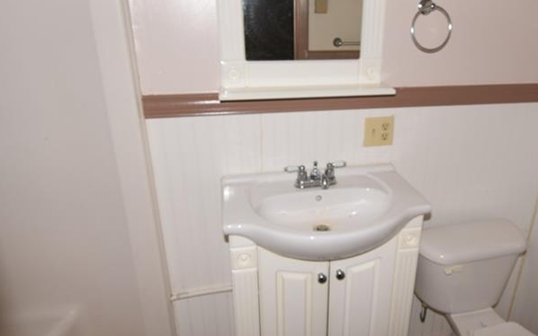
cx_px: 316
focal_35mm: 26
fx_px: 381
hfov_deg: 69.9
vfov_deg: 47.6
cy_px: 164
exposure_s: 1/80
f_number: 4.5
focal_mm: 10
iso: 110
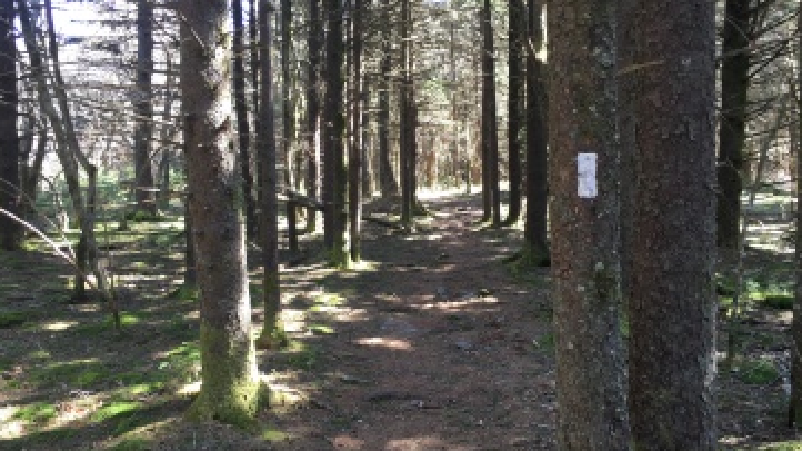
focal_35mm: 32
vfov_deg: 36.6
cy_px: 247
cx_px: 402
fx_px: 680
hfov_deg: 61.0
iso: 32
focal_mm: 4.15
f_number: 2.2
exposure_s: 1/30
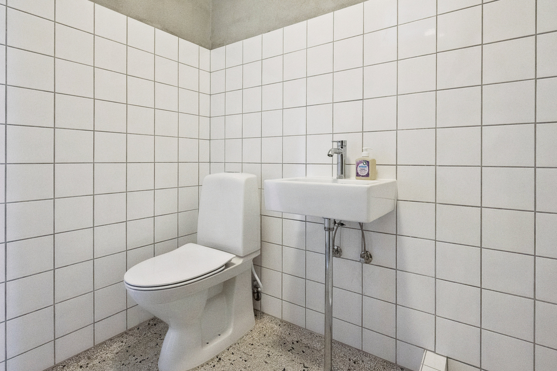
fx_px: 271
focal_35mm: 18
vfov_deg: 68.9
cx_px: 278
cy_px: 186
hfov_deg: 91.6
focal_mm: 17.5
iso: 7200
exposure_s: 1/125
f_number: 6.3
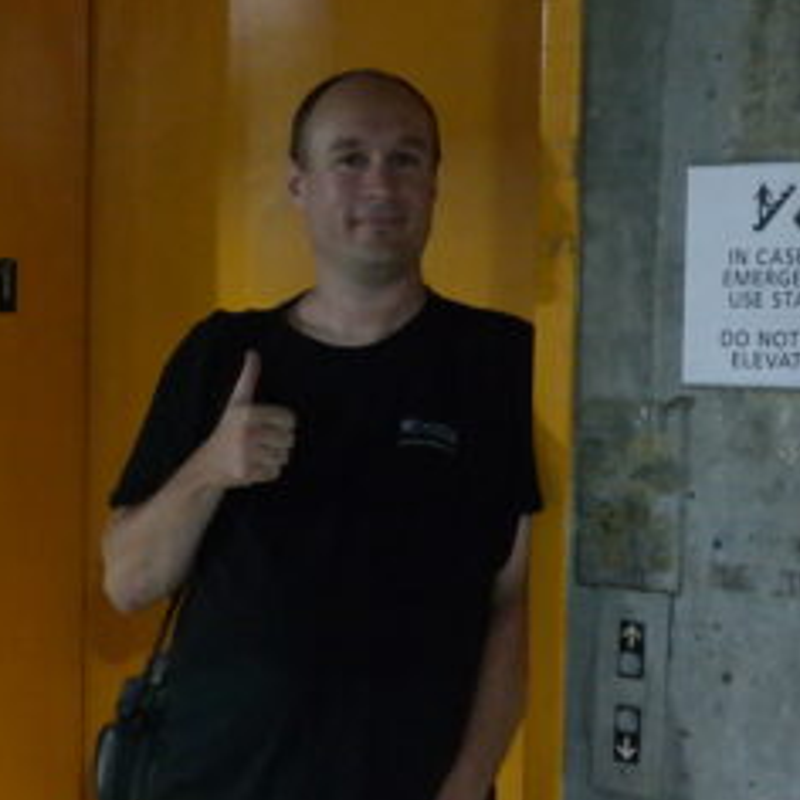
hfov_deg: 20.6
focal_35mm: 83
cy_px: 475
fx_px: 2170
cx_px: 153
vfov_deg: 20.9
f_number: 3.5
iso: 3200
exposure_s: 1/40
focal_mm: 20
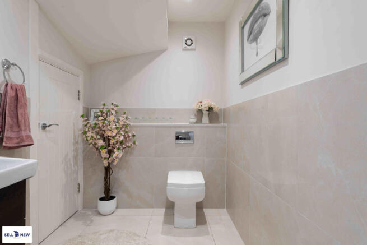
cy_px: 122
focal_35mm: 19
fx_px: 194
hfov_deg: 86.9
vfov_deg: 64.6
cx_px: 184
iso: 80
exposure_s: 1/2.5
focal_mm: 19
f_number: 9
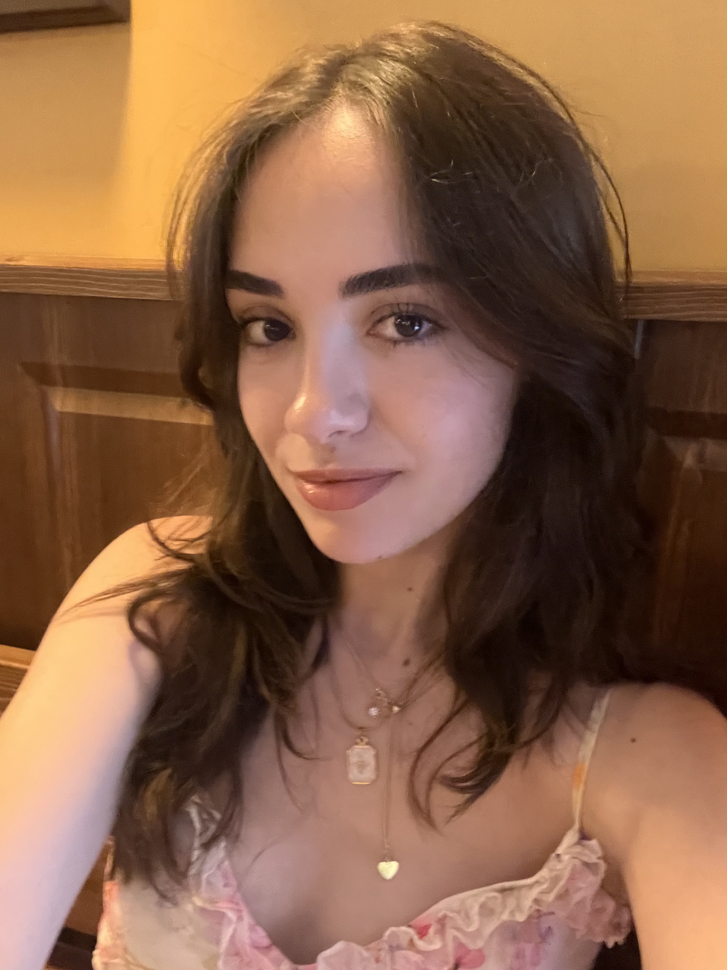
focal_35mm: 30
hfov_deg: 46.8
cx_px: 364
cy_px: 485
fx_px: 840
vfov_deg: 60.0
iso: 1250
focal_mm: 2.71
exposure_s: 1/15
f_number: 2.2
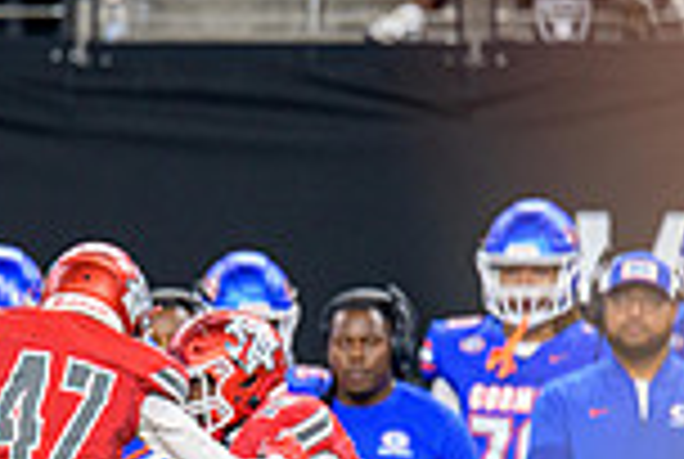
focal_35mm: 1141
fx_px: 21721
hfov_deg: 1.8
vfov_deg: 1.2
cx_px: 338
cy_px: 623
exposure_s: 1/400
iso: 1000
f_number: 2.8
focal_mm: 300
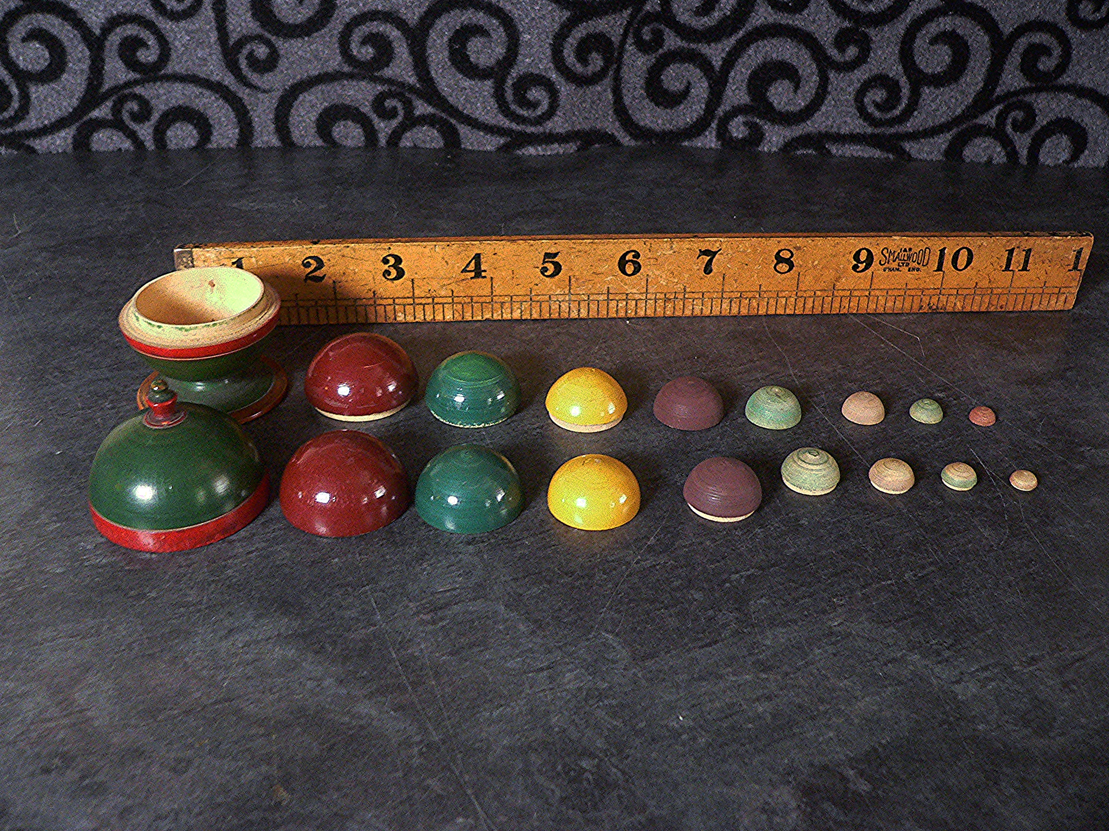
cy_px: 416
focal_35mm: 36
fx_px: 1153
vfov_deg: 39.7
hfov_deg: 51.4
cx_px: 554
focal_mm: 6
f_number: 2.8
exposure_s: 1/13
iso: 400
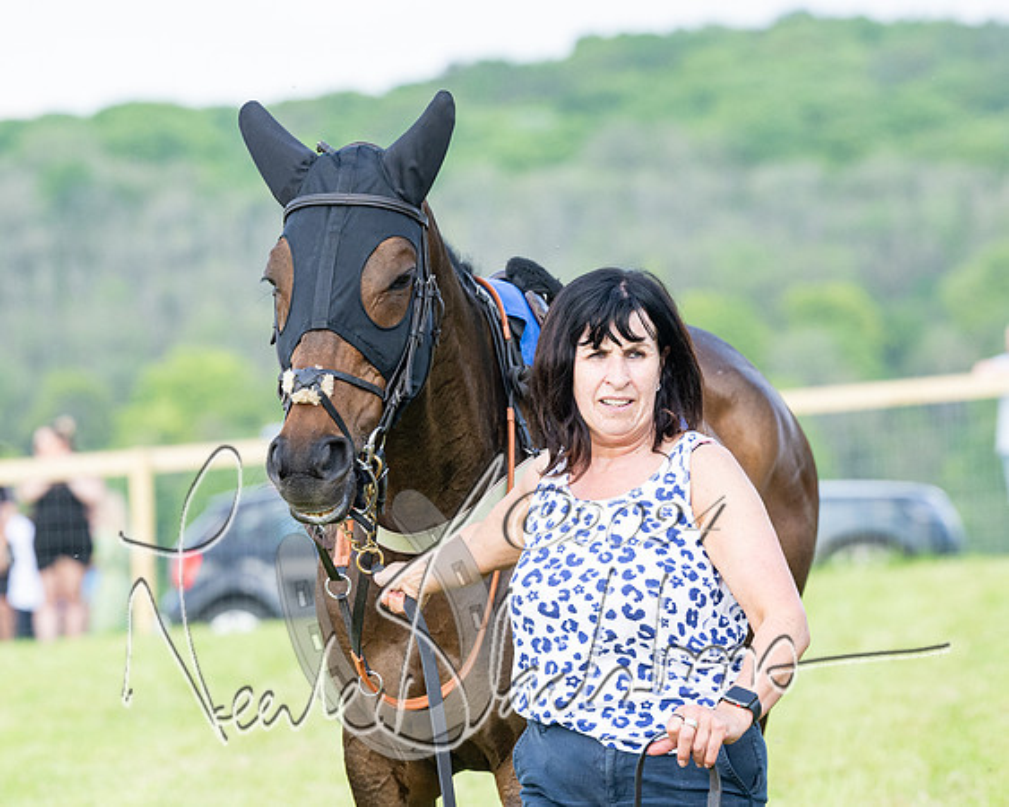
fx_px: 7998
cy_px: 404
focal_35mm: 268
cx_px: 296
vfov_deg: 5.8
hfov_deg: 7.2
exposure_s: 1/1000
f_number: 4
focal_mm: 135
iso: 400
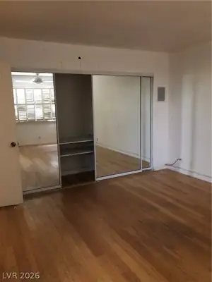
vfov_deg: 63.4
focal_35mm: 28
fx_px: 229
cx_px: 106
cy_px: 141
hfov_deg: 49.7
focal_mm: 3.99
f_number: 1.8
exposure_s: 1/4
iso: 125
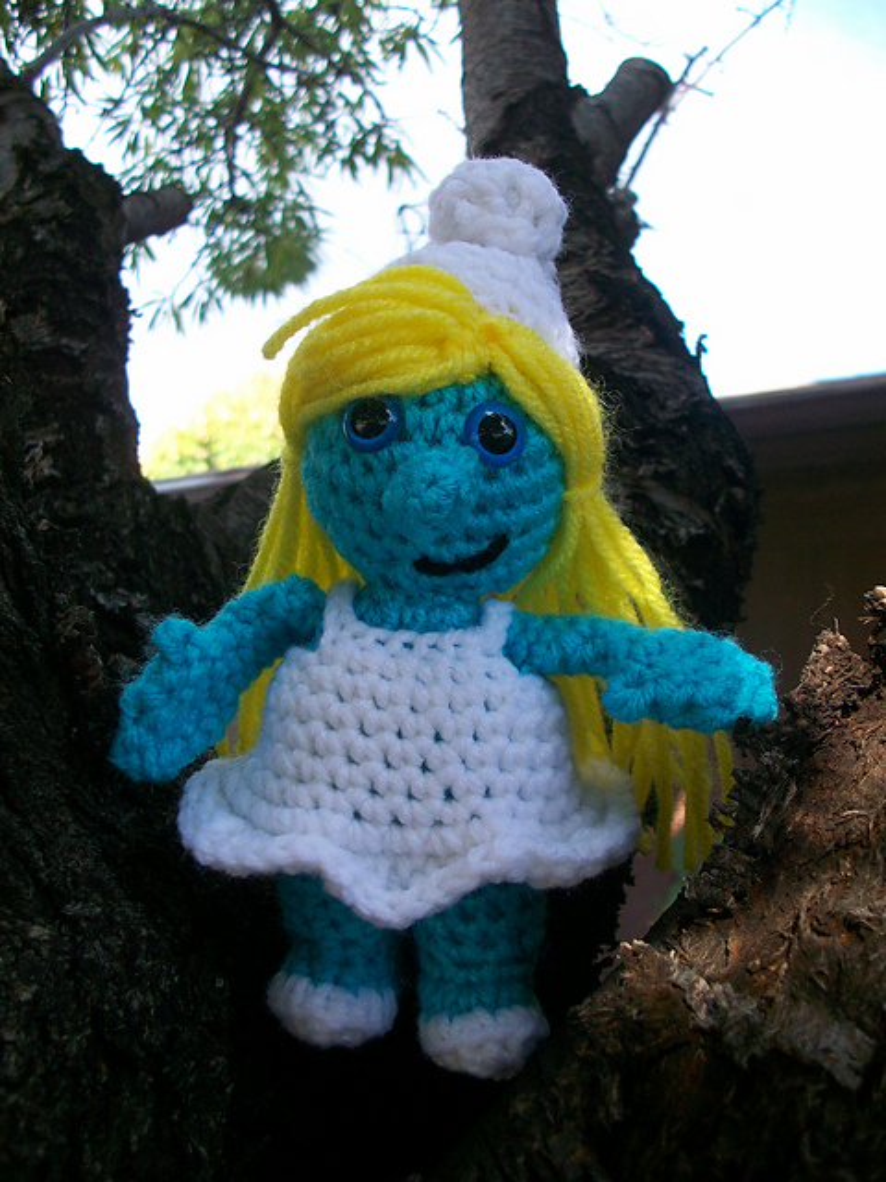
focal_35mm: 34
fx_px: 1160
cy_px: 591
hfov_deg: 41.8
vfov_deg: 54.0
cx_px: 443
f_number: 2.8
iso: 80
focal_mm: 5.7
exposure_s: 1/186
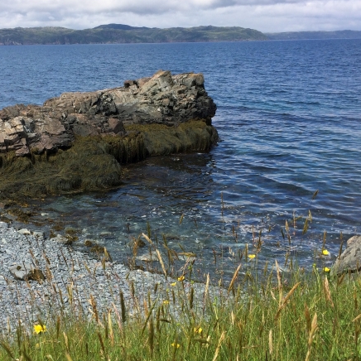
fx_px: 566
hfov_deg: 35.0
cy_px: 198
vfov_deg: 35.3
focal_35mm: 48
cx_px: 118
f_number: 2.2
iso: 32
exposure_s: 1/2564
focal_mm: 4.15
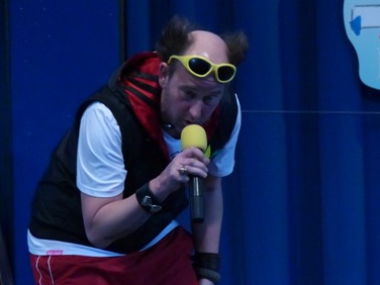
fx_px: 5972
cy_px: 140
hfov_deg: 3.6
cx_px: 192
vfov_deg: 2.7
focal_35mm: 544
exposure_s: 1/320
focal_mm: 94
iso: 1600
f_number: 4
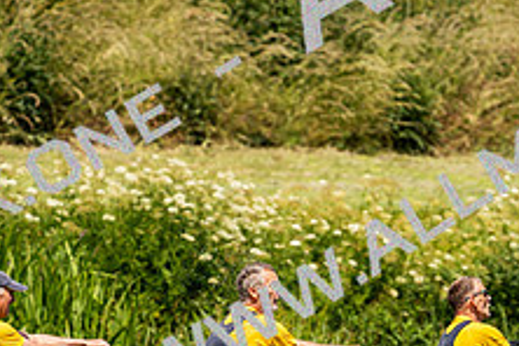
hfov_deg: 1.3
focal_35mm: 1566
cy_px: 396
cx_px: 425
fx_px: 22575
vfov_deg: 0.9
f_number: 6.3
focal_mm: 600
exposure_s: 1/2000
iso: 250
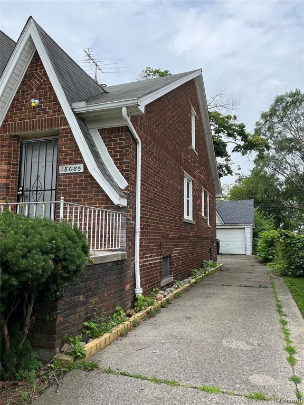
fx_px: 304
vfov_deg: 67.3
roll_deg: +0.5
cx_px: 152
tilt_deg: +5.5
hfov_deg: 53.1
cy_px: 202
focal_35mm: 26
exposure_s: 1/1862
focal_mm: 5.1
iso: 50
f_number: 1.6
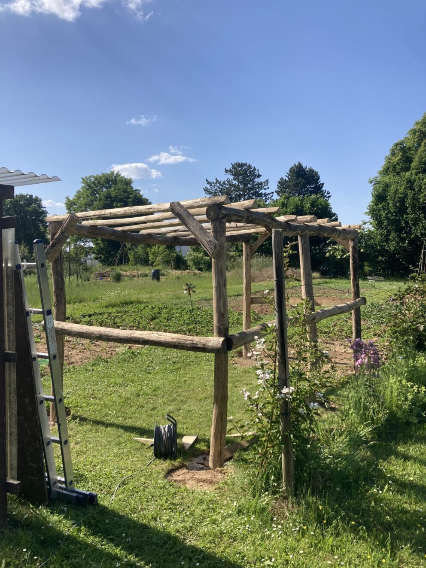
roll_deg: +0.2
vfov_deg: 63.4
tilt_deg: -0.8
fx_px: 460
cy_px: 284
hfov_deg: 49.7
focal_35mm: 28
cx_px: 213
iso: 20
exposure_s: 1/2000
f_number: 1.8
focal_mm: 3.99
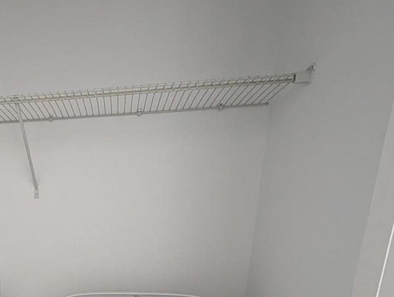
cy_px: 322
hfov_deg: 55.0
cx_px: 53
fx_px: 331
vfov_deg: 39.9
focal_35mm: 29
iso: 942
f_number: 1.95
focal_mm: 2.23
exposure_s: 1/23.8
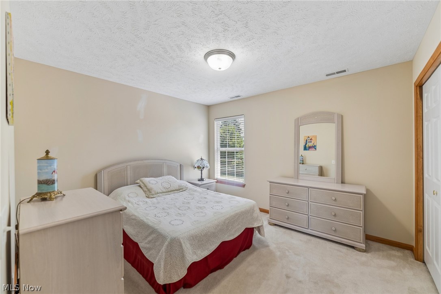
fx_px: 171
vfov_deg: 81.2
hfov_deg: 104.3
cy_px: 147
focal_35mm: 14
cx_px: 220
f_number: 4
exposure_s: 1/60
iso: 200
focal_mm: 14
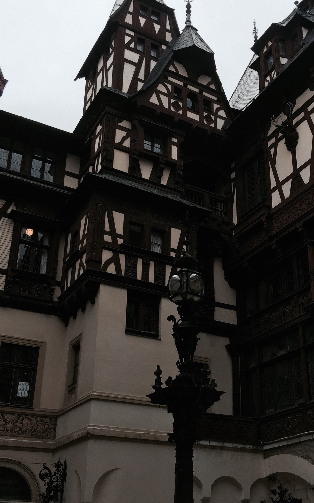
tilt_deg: +26.5
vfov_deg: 46.2
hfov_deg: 29.7
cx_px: 195
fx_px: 589
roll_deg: +1.2
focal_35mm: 43
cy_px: 269
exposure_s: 1/488
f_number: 2.2
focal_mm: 4.15
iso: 32
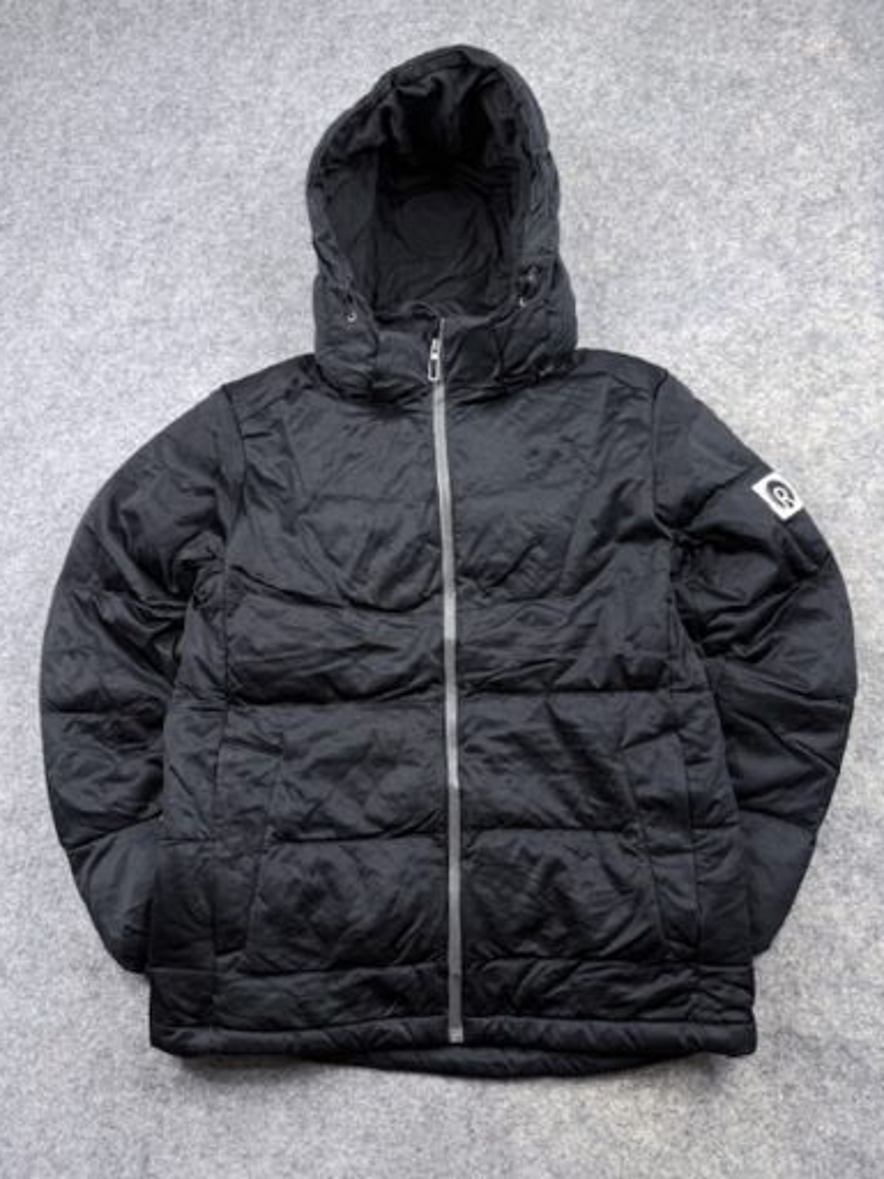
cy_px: 577
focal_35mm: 25
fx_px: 851
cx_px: 449
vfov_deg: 69.4
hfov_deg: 54.9
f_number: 1.78
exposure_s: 1/100
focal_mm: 6.76
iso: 100
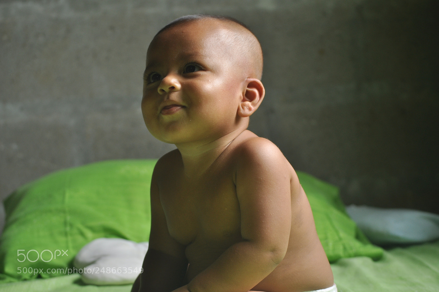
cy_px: 146
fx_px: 1005
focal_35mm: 82
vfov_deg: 16.5
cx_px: 220
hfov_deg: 24.6
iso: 200
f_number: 4
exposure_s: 1/50
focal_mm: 55
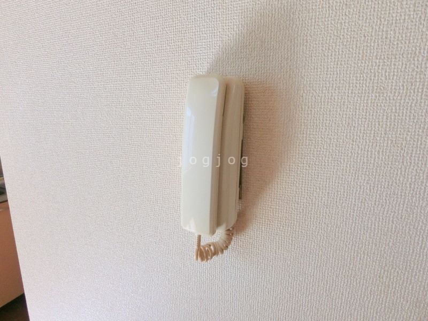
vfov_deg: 68.7
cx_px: 214
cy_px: 160
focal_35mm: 19
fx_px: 235
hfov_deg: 84.7
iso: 400
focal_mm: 4.06
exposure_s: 1/100
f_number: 6.9
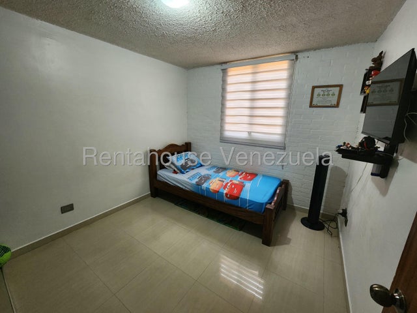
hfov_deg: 106.2
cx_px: 208
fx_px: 157
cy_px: 156
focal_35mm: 13
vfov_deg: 89.9
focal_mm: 2.2
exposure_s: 1/60
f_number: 2.2
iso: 400
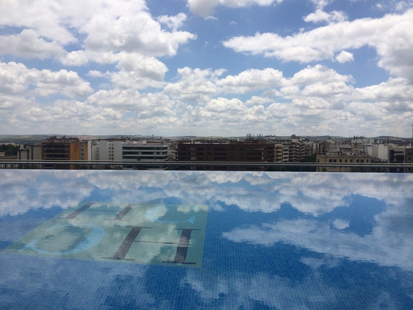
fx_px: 358
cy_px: 155
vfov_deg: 46.8
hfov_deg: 60.0
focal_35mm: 30
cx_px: 206
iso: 40
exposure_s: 1/5128
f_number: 2.2
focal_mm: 4.12
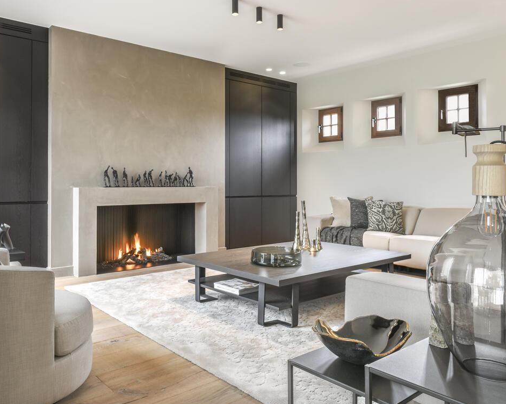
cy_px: 200
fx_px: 419
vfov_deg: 51.5
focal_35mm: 28
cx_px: 222
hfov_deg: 62.0
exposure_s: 1/2
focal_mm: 24
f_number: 9
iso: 160
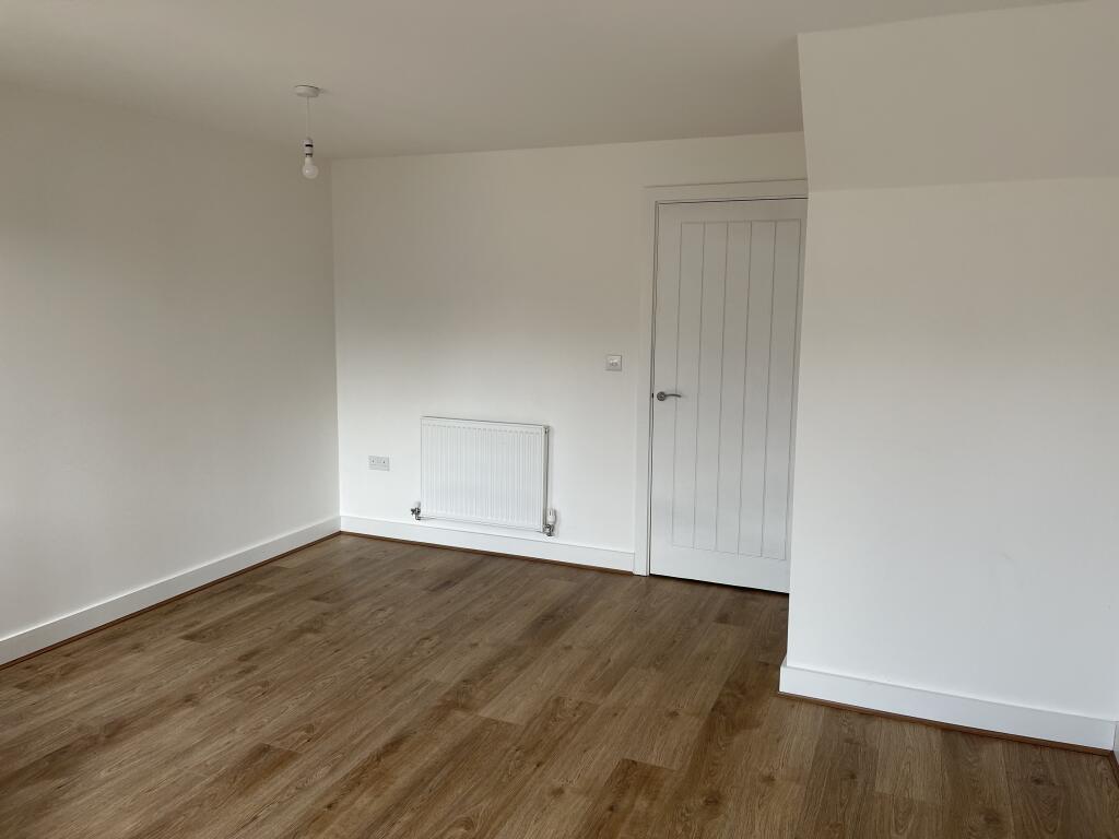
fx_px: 840
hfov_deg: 67.3
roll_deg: -0.2
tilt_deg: -6.5
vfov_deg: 53.1
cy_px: 420
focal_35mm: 26
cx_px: 560
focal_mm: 5.1
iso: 80
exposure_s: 1/121
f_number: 1.6
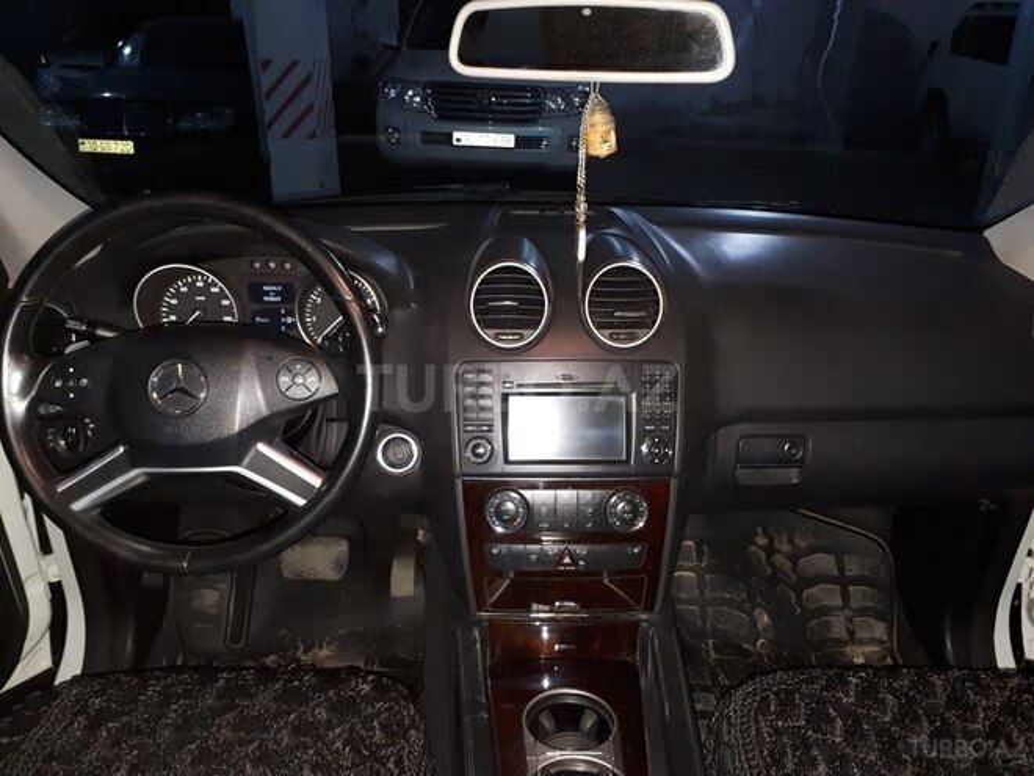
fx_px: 807
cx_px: 517
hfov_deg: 65.3
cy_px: 388
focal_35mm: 27
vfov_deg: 51.4
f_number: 1.9
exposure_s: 1/17
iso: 320
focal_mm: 3.6
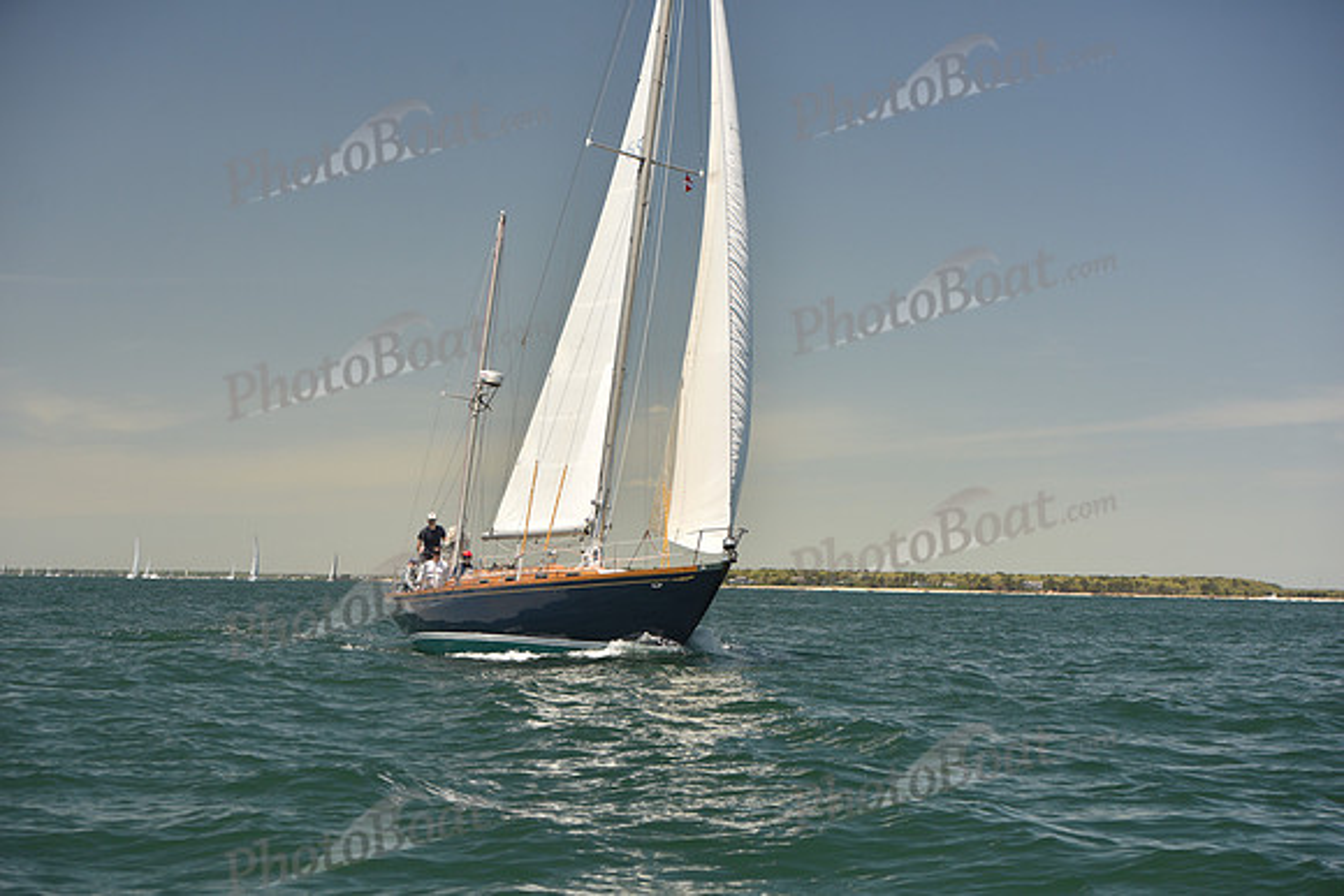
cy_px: 448
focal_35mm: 70
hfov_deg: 28.8
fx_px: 2614
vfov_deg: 19.5
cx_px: 672
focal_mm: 70
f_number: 5.6
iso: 250
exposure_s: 1/800
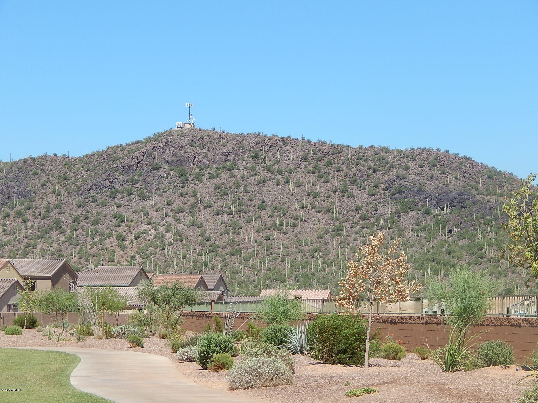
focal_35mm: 115
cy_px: 202
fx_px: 1787
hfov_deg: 17.1
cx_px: 269
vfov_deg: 12.9
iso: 125
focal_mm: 20.5
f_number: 4.6
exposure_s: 1/800
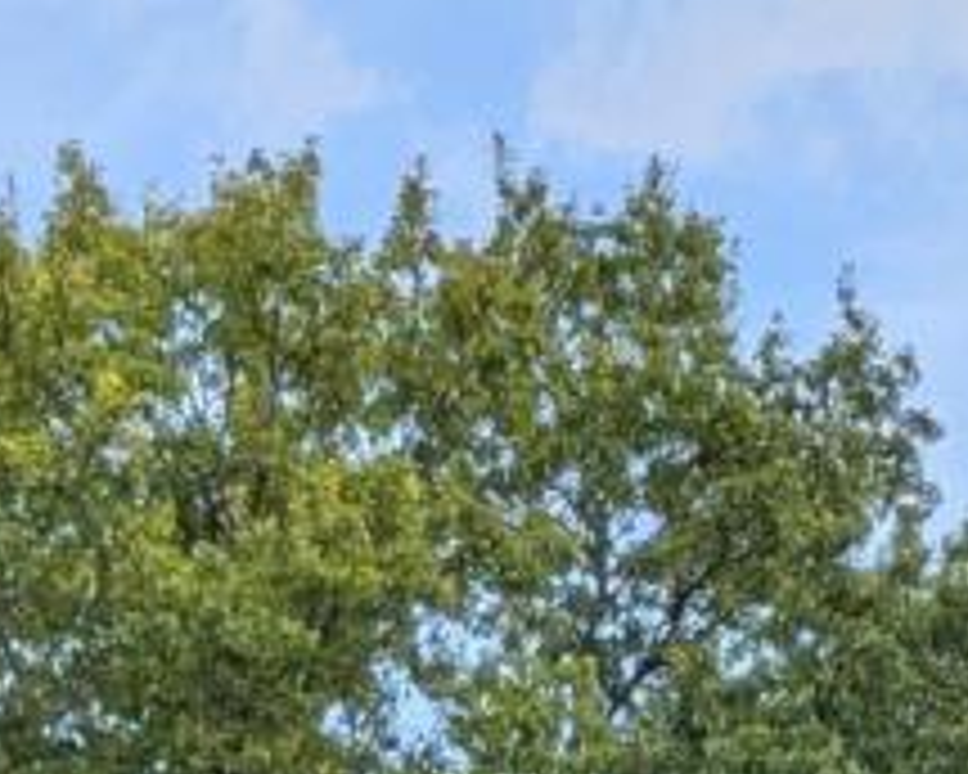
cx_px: 351
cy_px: 2248
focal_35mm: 164
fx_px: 4698
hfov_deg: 11.8
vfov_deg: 8.2
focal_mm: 6.81
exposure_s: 1/651
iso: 47
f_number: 1.85
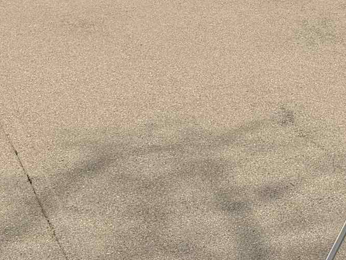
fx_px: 1100
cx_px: 344
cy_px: -262
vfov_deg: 12.0
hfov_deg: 17.5
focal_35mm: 110
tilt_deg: -1.4
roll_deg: +0.0
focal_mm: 6.76
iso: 80
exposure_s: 1/7353
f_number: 1.78
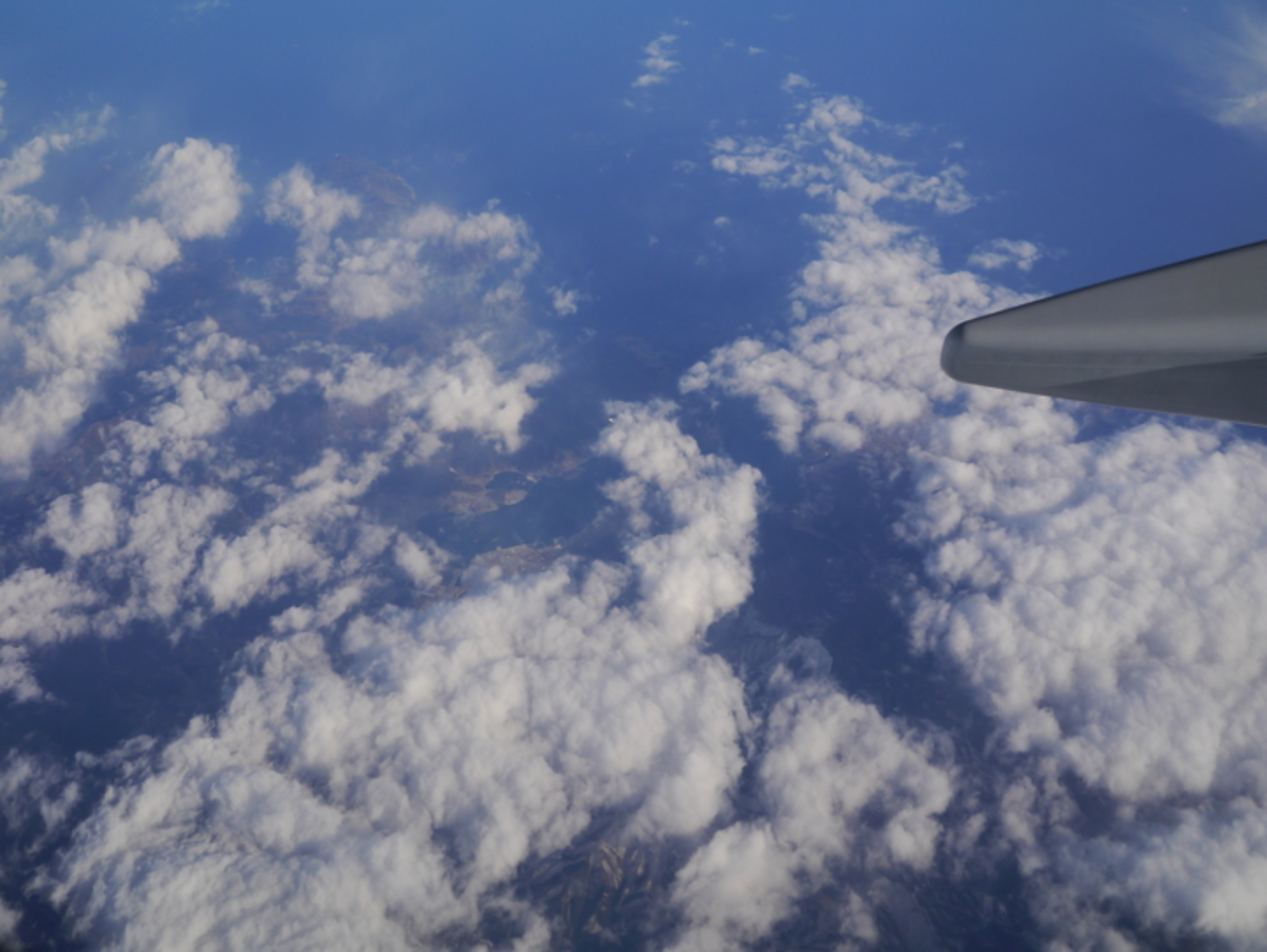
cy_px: 476
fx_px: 1465
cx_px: 634
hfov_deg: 46.8
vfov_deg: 36.0
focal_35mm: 40
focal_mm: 20
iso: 160
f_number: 5
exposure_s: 1/1000
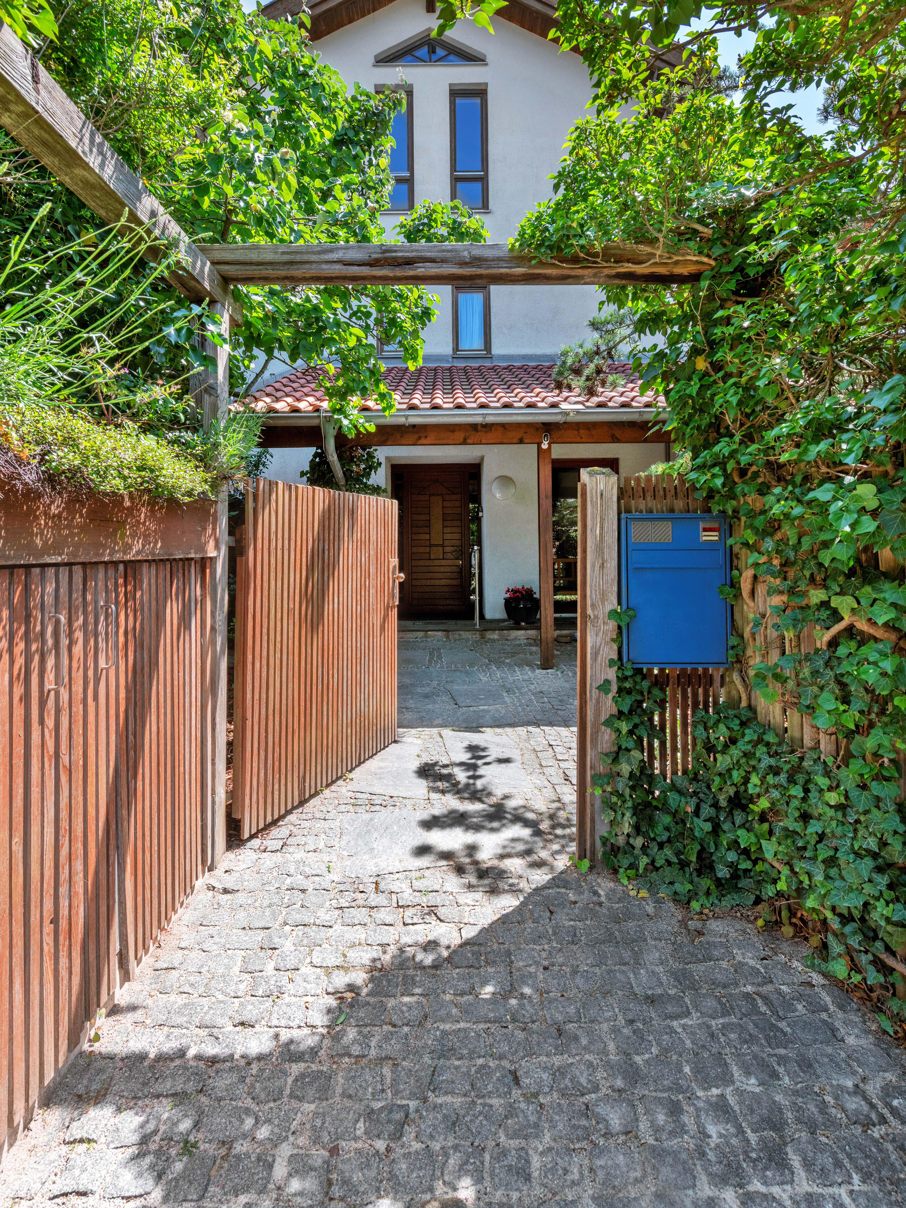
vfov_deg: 90.5
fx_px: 593
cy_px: 523
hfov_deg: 74.7
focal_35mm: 17
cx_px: 447
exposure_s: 1/200
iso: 200
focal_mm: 15
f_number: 11
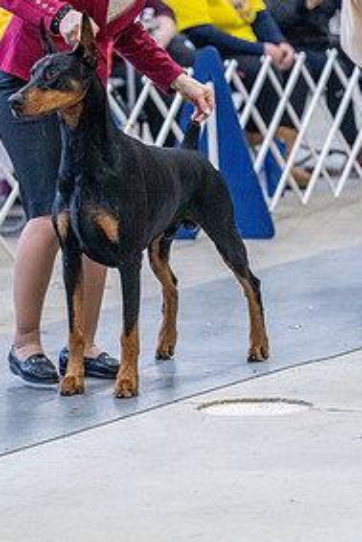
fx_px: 4218
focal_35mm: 280
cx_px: 88
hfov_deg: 4.9
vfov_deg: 7.3
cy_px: 170
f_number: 4
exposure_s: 1/320
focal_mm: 176
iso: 6400
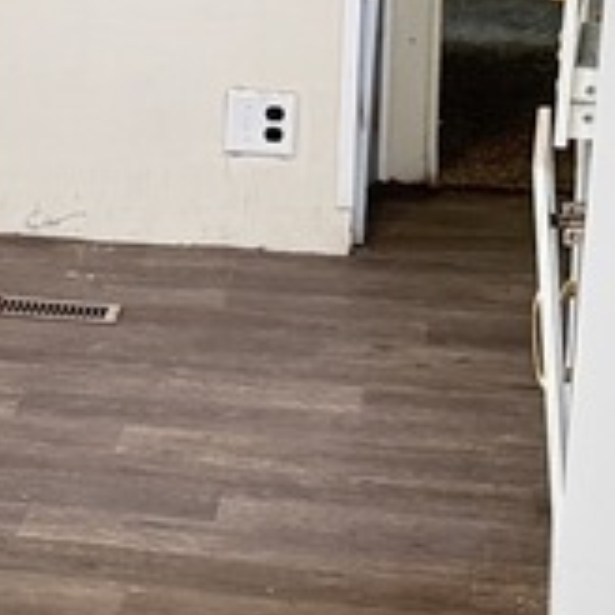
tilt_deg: -8.1
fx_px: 3739
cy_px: 4
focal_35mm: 186
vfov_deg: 9.3
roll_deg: +0.4
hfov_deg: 8.7
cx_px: -754
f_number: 1.78
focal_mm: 6.76
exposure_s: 1/60
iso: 250
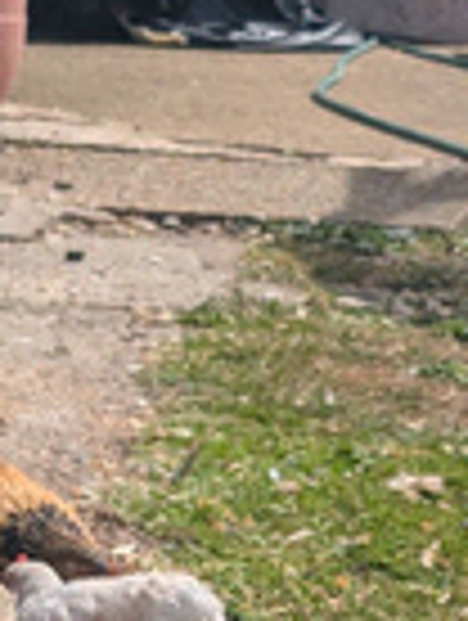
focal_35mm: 167
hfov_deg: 8.9
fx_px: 3001
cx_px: 349
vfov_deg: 11.2
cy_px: 1037
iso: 20
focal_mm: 6.9
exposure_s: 1/1789
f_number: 1.68
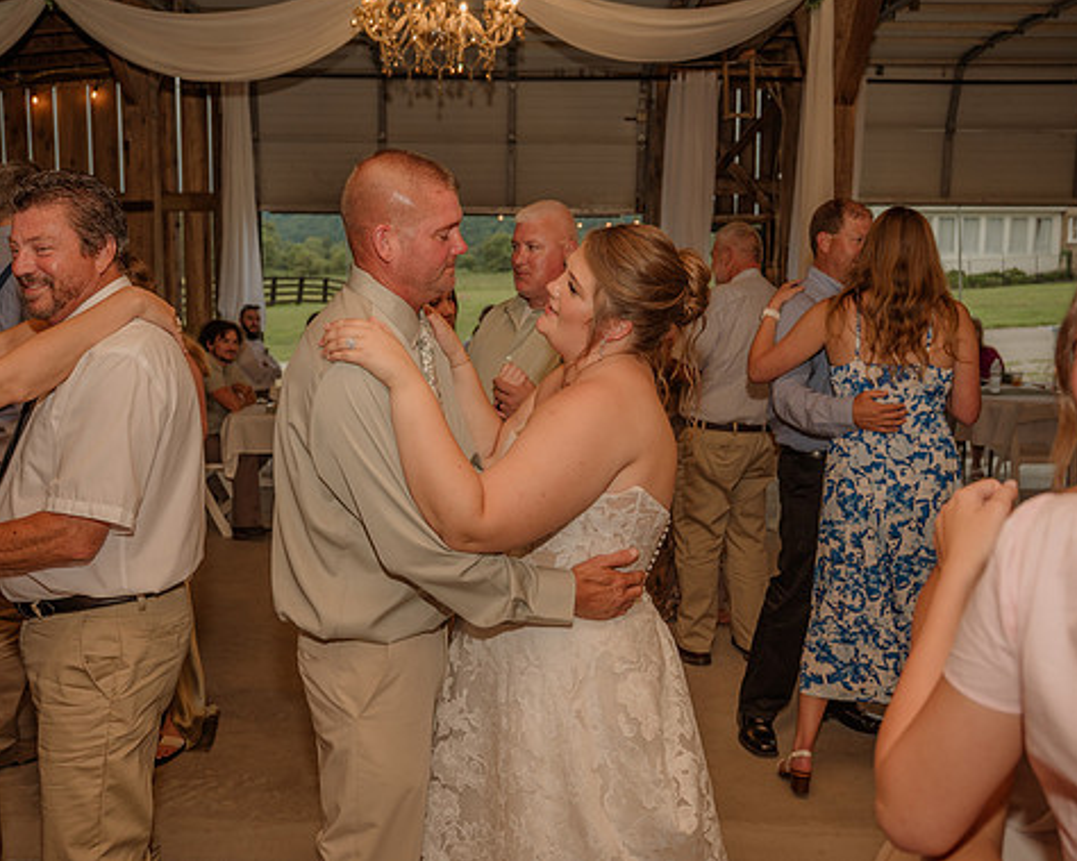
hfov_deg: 51.5
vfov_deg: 42.2
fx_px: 1115
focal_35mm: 35
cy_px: 425
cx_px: 495
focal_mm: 30.5
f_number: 4
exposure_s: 1/200
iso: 320
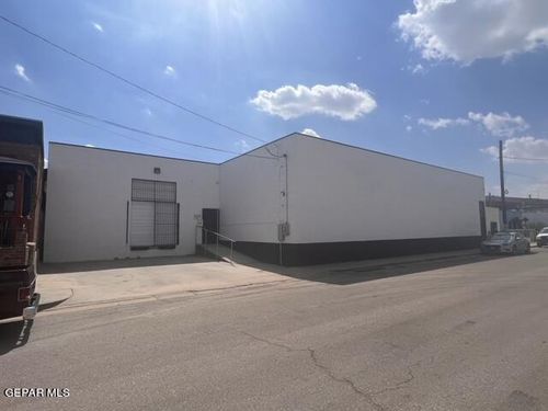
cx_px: 274
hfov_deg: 87.8
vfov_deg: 71.6
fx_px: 285
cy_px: 206
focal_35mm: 18
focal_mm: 1.57
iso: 32
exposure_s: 1/3922
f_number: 1.8
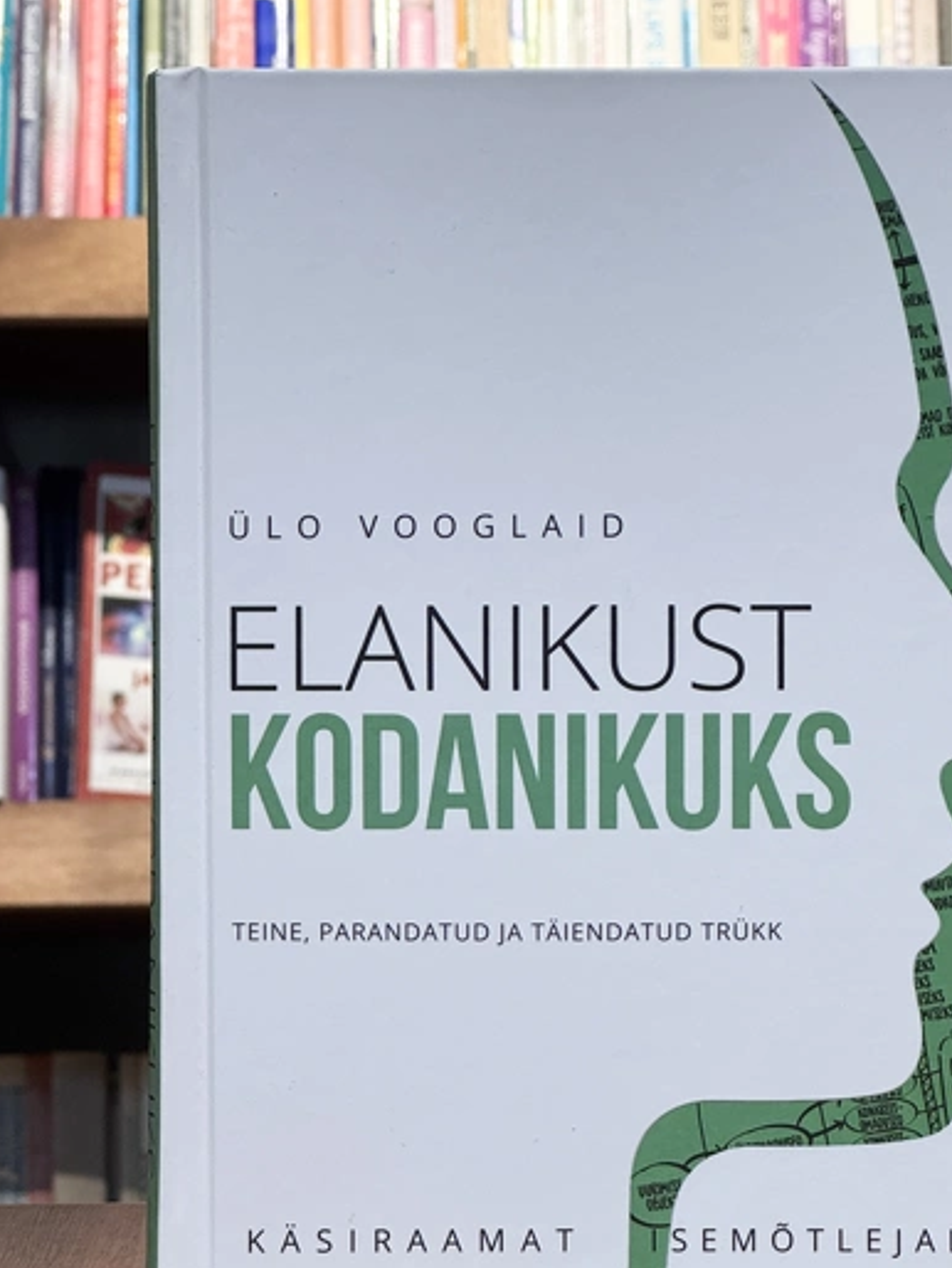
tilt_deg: -0.6
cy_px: 653
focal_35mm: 102
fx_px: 3737
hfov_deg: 14.5
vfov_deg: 19.3
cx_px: 610
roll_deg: +0.0
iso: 125
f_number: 2.8
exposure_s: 1/99
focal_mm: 9
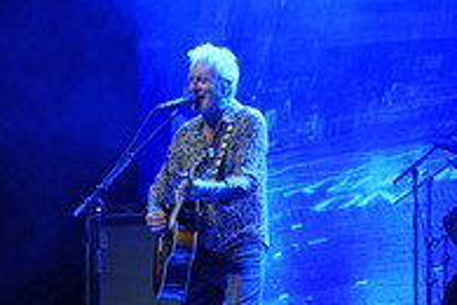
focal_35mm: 210
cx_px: 252
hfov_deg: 9.8
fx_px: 2666
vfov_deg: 6.5
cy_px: 160
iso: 1600
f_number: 5.6
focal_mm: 91
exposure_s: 1/100
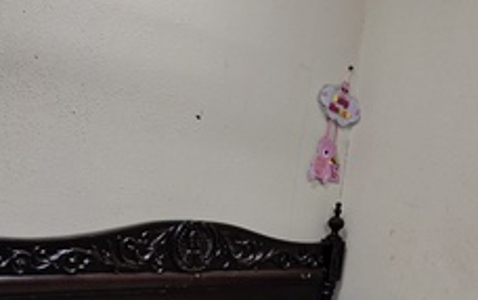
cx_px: 282
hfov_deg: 39.4
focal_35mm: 51
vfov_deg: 24.3
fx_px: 665
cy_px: 295
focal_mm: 5.25
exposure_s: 1/25
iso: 569
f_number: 1.75
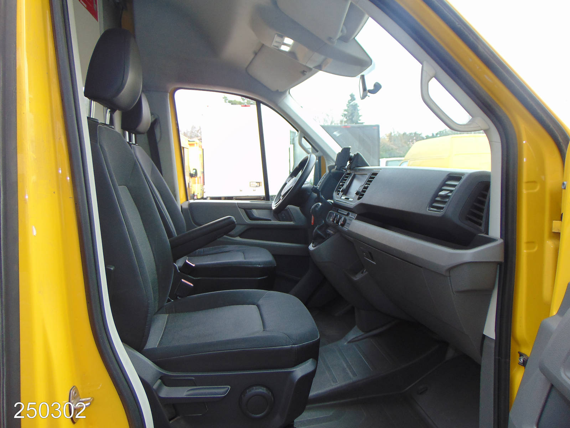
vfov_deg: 54.9
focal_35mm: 25
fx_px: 412
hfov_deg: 69.4
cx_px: 285
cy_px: 214
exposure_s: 1/100
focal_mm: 4.5
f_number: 3
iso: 80
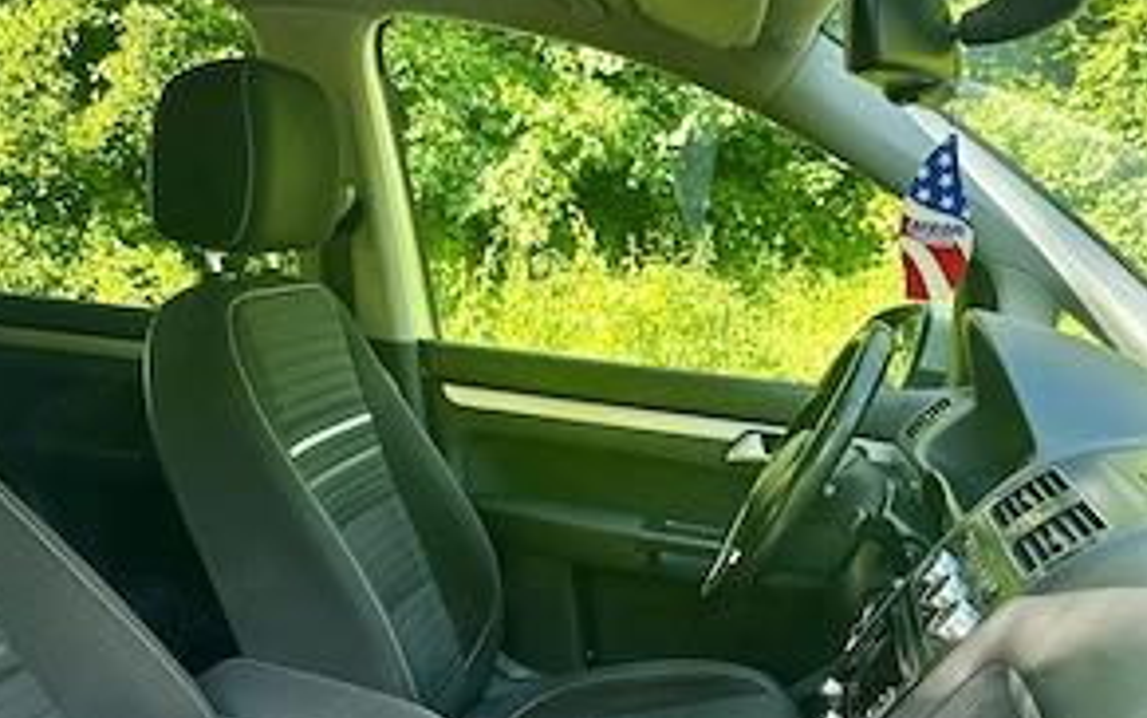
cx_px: 564
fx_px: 1094
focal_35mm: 35
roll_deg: -1.9
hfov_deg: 55.3
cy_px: 714
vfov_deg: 33.3
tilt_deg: -25.7
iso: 80
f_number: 1.78
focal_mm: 6.86
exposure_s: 1/121
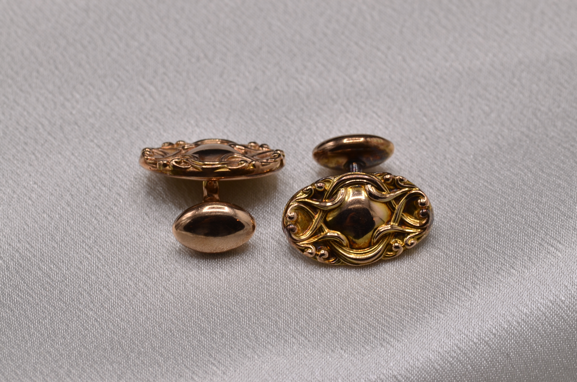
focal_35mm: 158
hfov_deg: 13.1
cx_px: 288
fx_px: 2519
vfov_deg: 8.7
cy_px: 191
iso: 100
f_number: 18
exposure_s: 1/40
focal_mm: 105
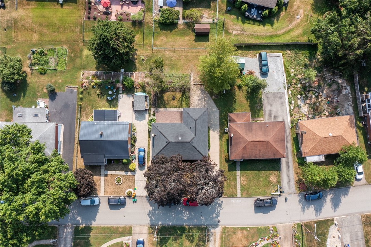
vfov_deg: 46.4
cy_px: 124
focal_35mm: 28
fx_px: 288
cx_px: 186
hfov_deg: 65.5
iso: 100
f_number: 5
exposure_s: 1/240
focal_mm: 10.26
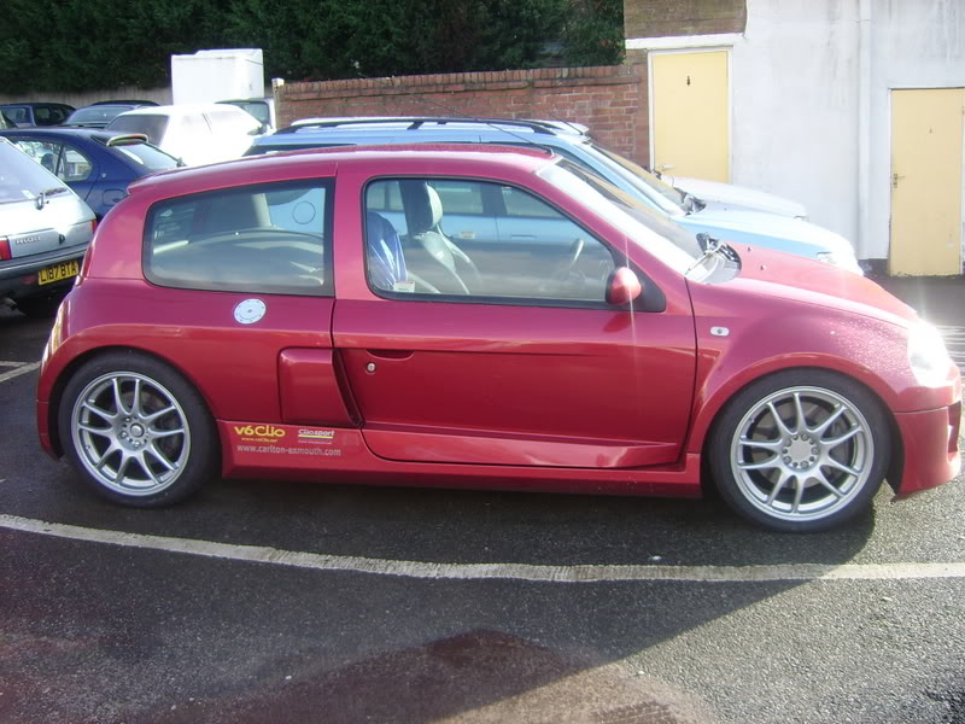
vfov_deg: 40.7
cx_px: 482
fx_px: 976
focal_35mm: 35
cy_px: 362
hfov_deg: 52.6
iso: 100
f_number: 2.8
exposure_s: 1/210
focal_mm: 5.95
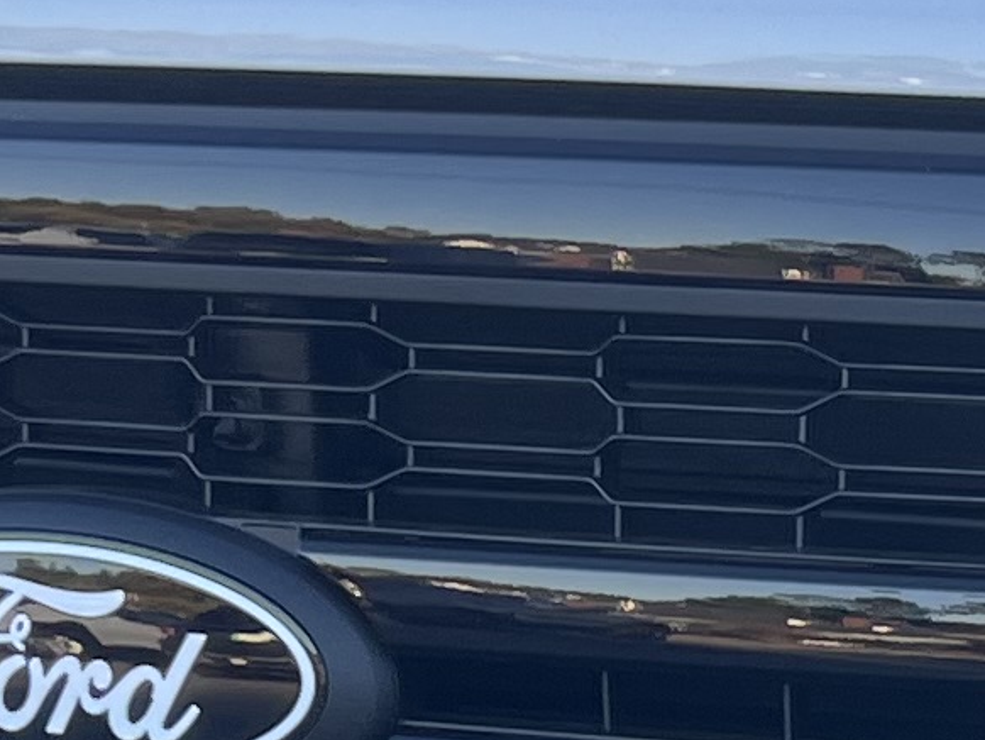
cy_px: 1168
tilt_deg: -13.0
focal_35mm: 180
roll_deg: -2.4
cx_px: 1596
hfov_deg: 10.5
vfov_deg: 8.1
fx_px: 5124
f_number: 1.5
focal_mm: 5.7
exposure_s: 1/523
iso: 50
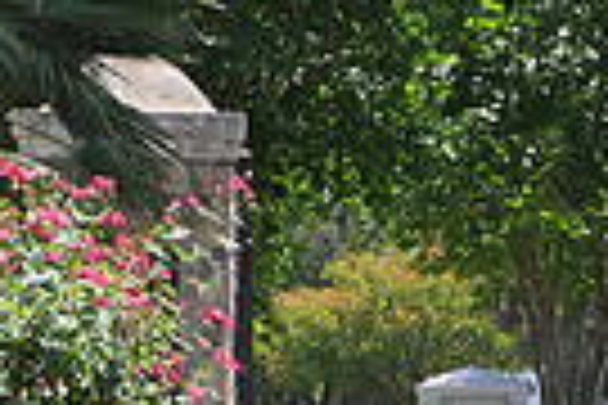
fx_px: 4340
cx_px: 910
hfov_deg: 7.9
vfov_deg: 5.3
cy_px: 425
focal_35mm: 257
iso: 200
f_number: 6.3
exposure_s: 1/200
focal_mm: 40
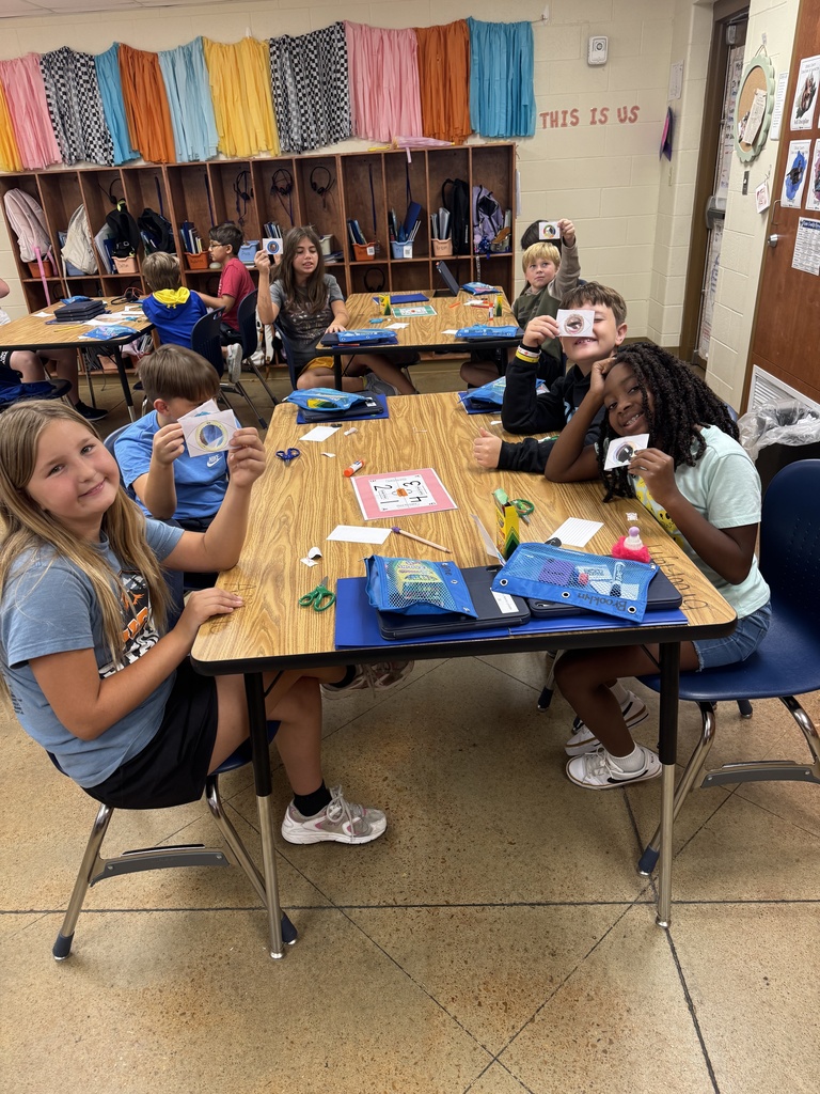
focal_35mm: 24
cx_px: 410
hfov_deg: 56.8
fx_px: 758
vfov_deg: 71.6
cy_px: 547
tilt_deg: -25.9
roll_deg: +3.2
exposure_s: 1/60
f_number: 1.78
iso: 125
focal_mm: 6.76
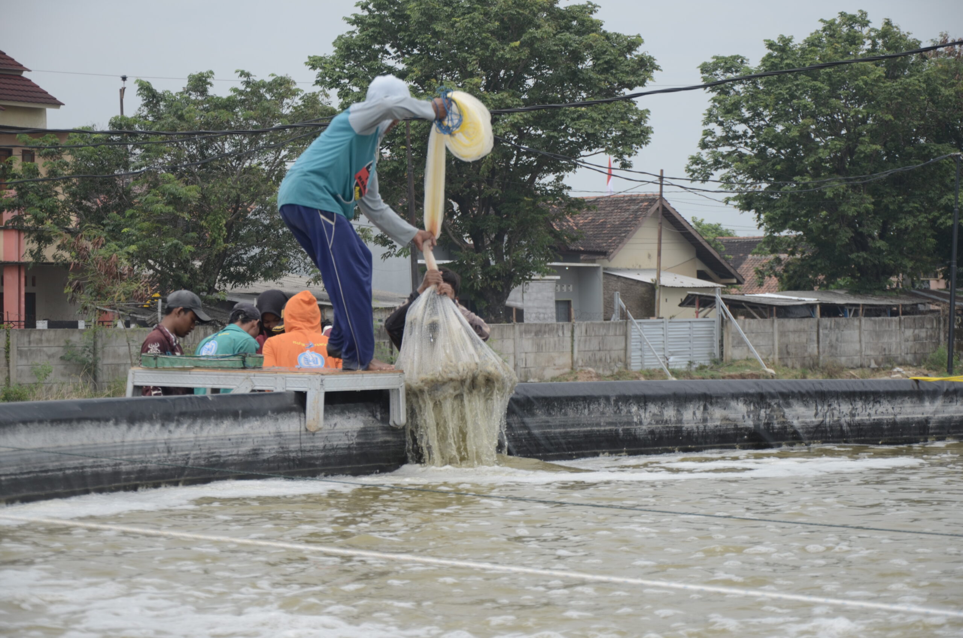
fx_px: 2643
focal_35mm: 99
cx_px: 482
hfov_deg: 20.7
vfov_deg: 13.8
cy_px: 319
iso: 100
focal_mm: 66
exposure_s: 1/400
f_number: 5.3
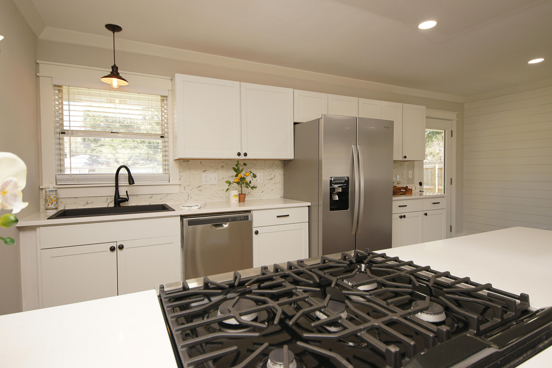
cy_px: 184
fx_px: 276
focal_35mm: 18
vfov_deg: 67.4
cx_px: 276
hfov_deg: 90.0
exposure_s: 1/60
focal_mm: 12
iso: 160
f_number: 4.5
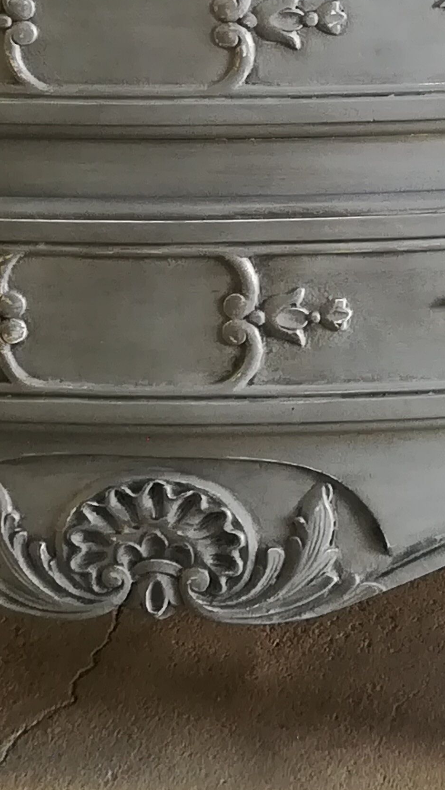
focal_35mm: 112
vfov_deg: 18.5
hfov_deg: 10.7
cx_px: 487
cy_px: -52
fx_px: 2349
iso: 100
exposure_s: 1/30
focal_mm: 3.83
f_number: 2.2
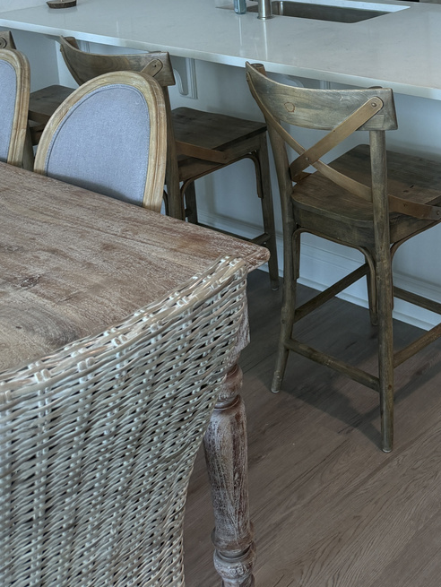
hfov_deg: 28.3
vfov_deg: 35.1
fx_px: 848
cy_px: 19
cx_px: 373
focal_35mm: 50
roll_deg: +1.8
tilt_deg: -10.6
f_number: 1.78
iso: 125
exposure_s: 1/121
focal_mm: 6.76
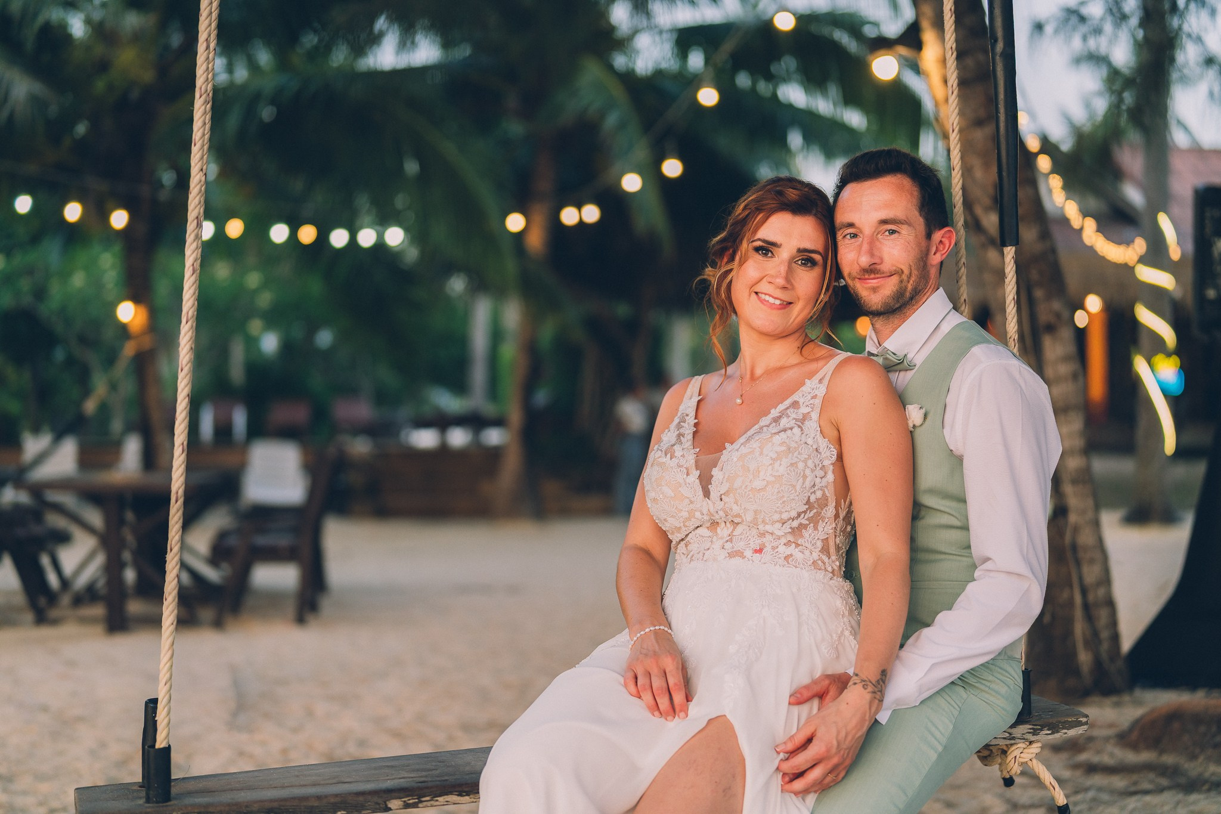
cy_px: 407
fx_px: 1696
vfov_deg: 27.0
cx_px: 610
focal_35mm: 50
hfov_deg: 39.6
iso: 320
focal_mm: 50
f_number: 1.6
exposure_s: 1/250
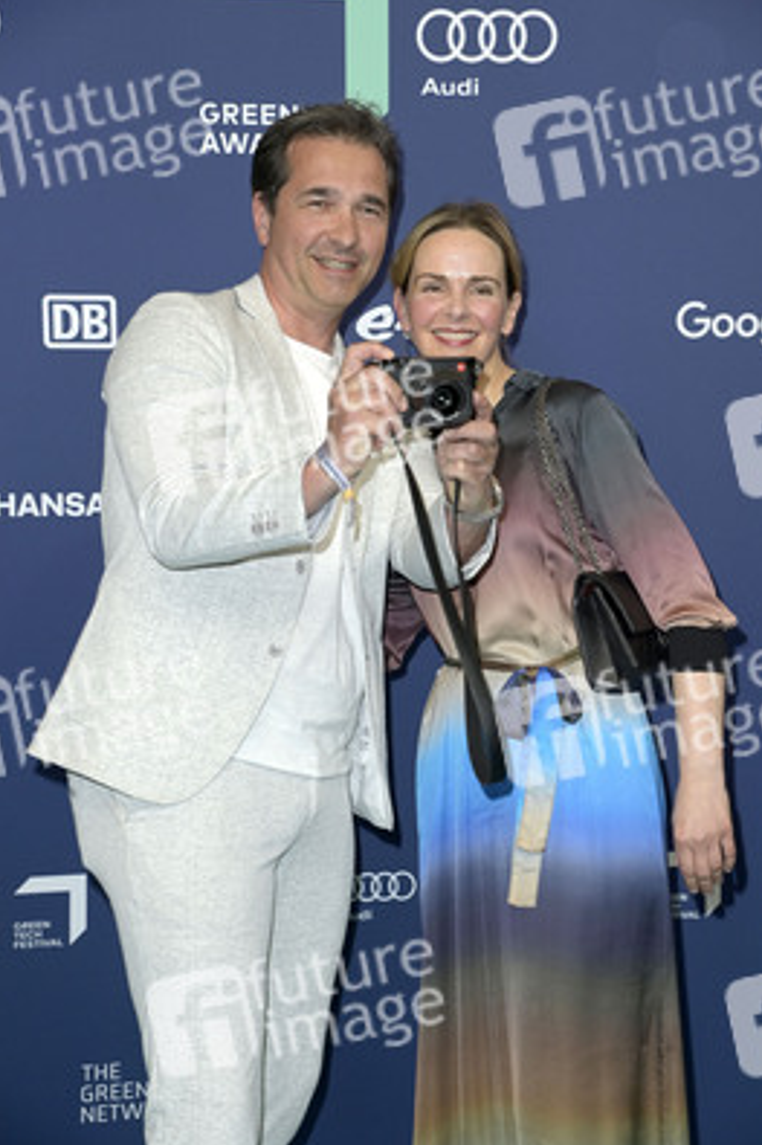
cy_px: 574
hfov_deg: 17.3
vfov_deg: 25.7
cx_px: 380
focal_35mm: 79
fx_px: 2510
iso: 800
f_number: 6.3
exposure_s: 1/250
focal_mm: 78
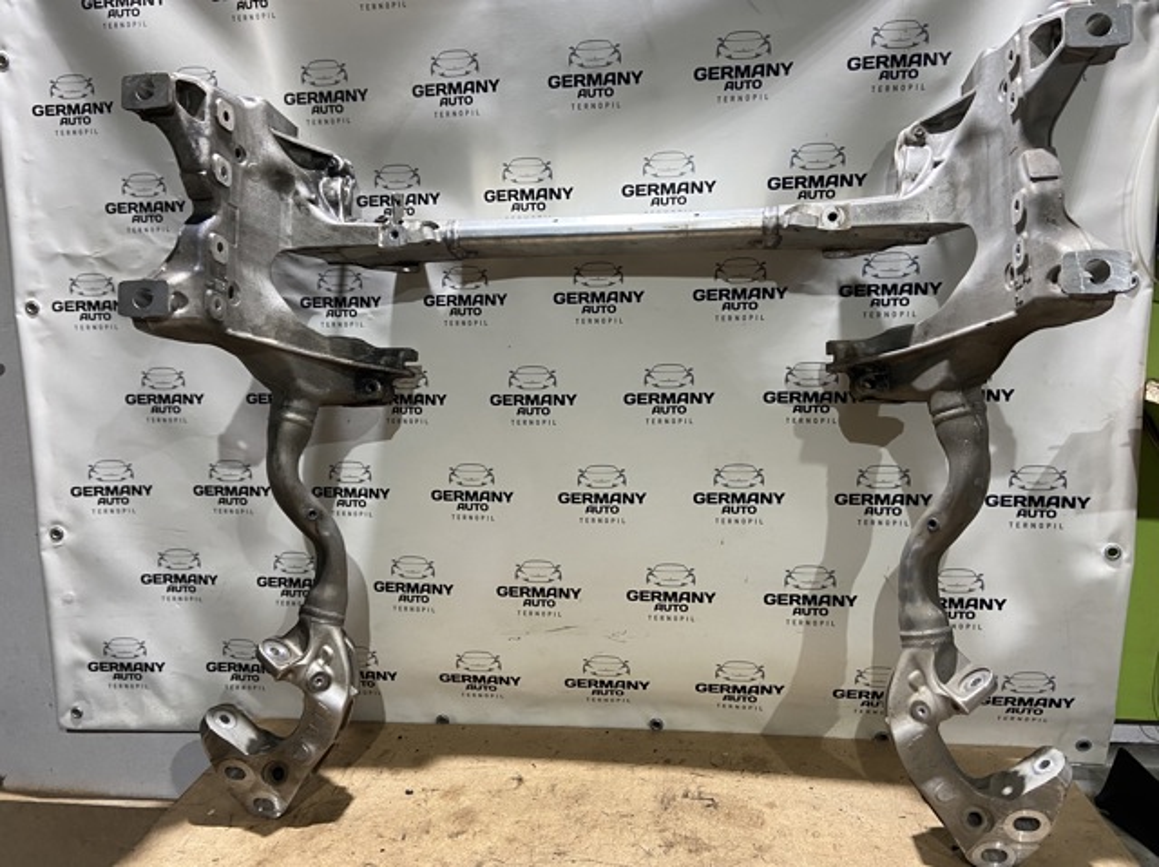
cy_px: 434
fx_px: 870
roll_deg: +1.7
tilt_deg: -9.4
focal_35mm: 26
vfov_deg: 53.0
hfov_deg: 67.3
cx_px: 580
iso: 160
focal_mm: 4.25
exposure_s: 1/50
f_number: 1.8
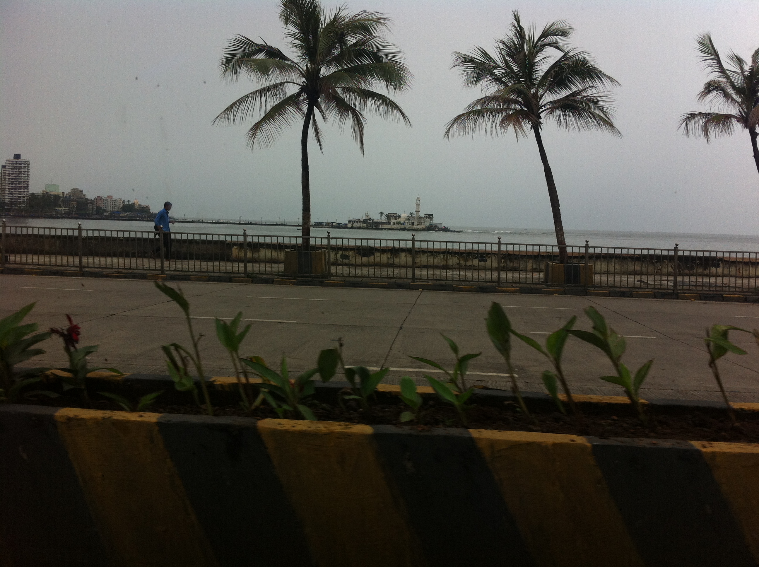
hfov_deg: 52.7
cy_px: 284
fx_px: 766
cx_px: 380
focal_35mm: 35
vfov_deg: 40.6
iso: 80
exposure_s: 1/1207
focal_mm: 3.85
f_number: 2.8
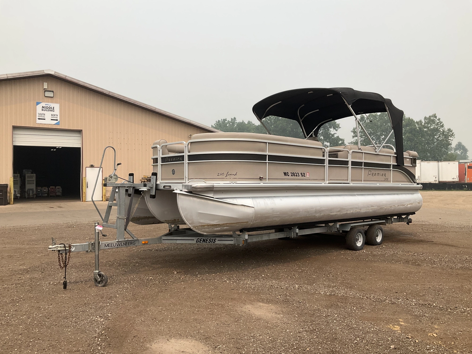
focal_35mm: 29
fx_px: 395
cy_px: 177
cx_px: 236
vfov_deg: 48.2
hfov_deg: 61.7
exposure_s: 1/2227
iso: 25
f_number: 1.8
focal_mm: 3
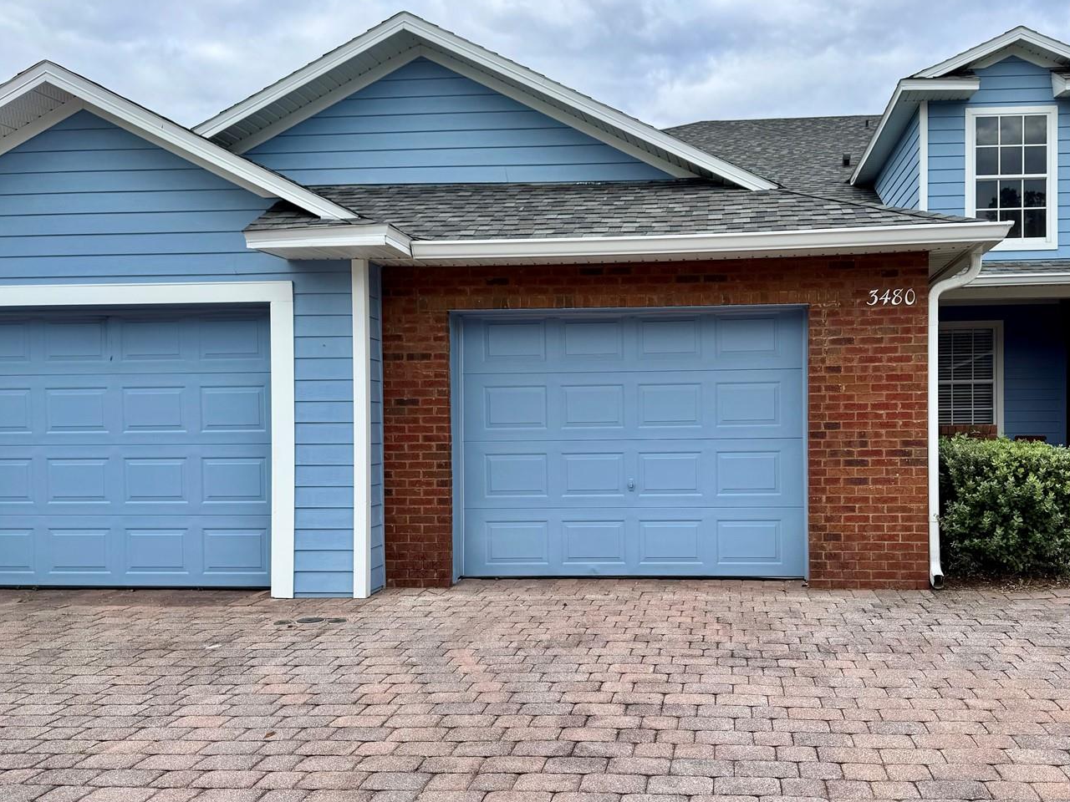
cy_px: 441
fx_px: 927
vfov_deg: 46.7
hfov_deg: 59.4
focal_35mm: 30
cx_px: 654
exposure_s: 1/1285
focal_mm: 6.76
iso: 80
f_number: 1.78
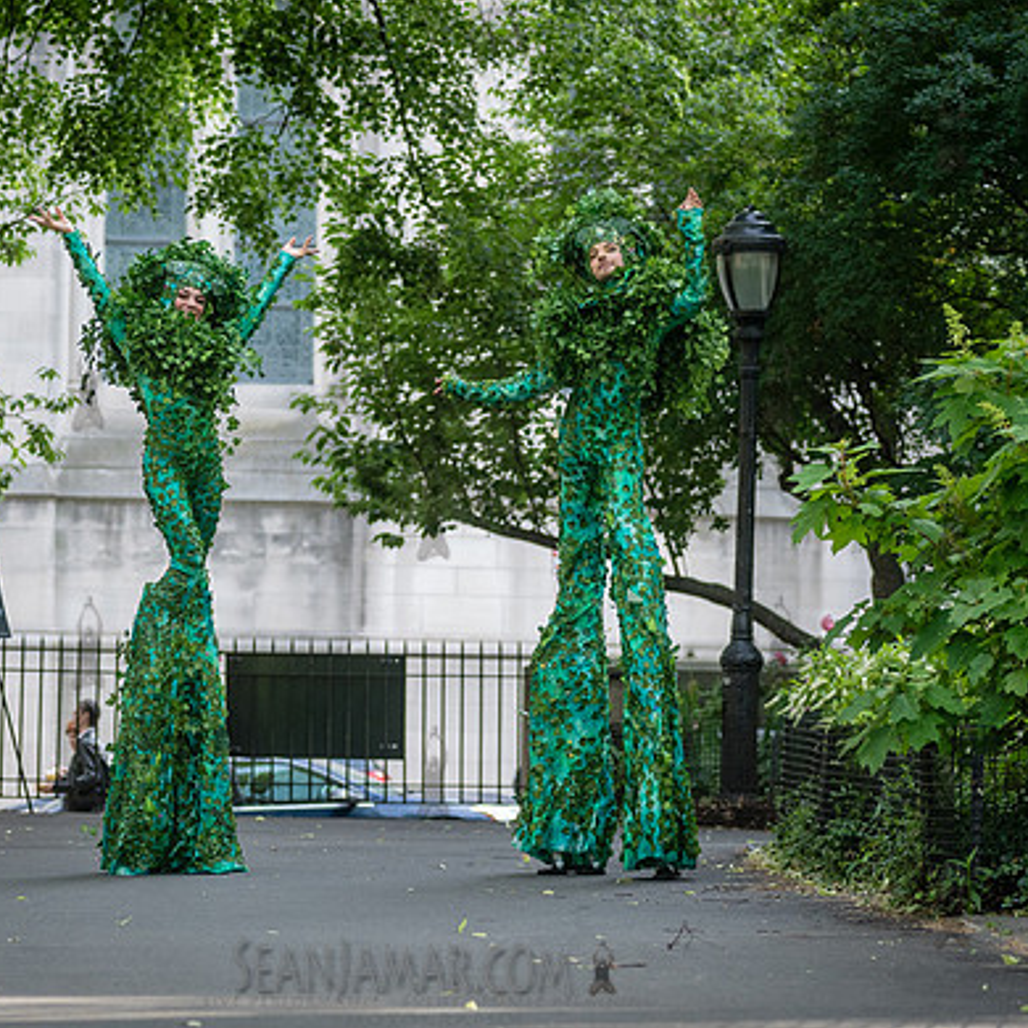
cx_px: 340
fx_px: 5880
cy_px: 541
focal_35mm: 175
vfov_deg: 10.0
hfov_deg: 10.0
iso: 1000
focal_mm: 112
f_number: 4
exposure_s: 1/640
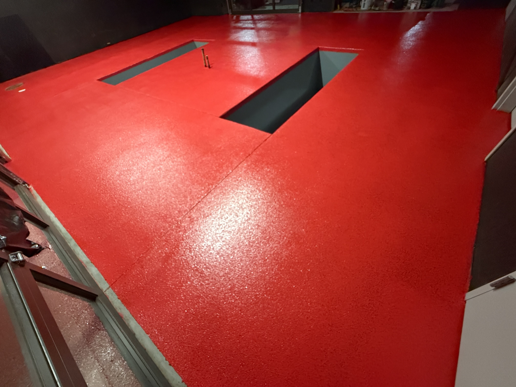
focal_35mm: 14
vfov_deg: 85.7
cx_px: 258
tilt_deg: -48.7
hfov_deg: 102.1
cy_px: 194
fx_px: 209
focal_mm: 2.22
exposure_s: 1/60
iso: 1000
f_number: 2.2
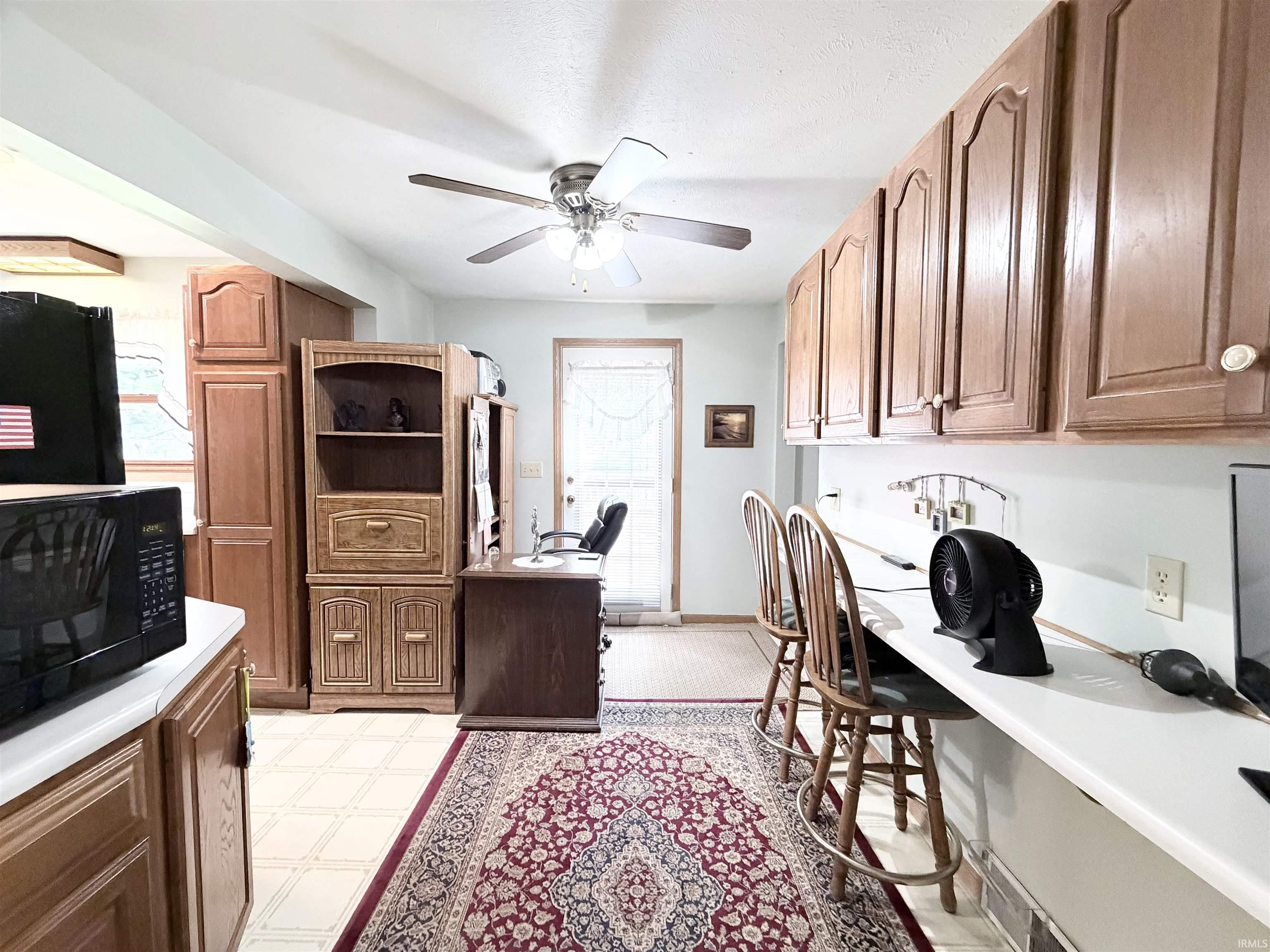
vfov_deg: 85.7
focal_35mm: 14
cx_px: 635
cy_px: 476
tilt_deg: -3.6
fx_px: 514
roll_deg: +1.3
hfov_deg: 102.1
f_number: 2.2
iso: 640
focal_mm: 2.22
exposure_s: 1/60
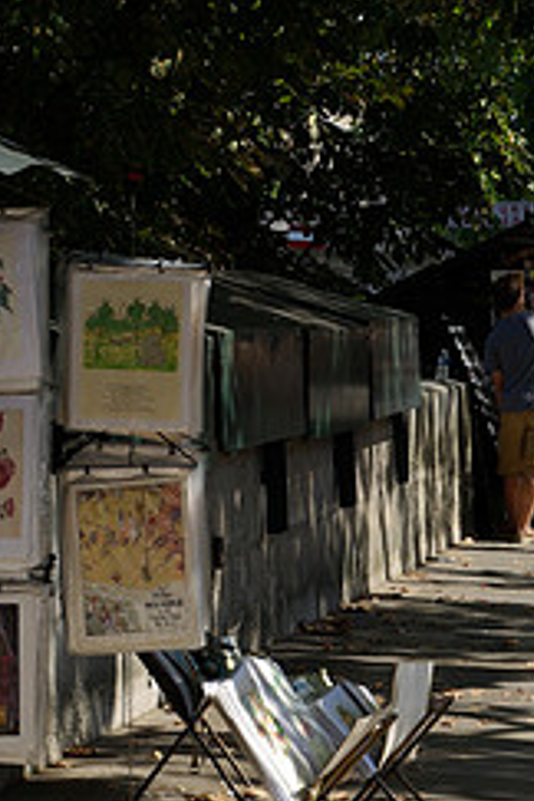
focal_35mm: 197
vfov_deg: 10.4
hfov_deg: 6.9
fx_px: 4387
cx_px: 663
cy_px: 399
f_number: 8
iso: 100
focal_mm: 55
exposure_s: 1/125
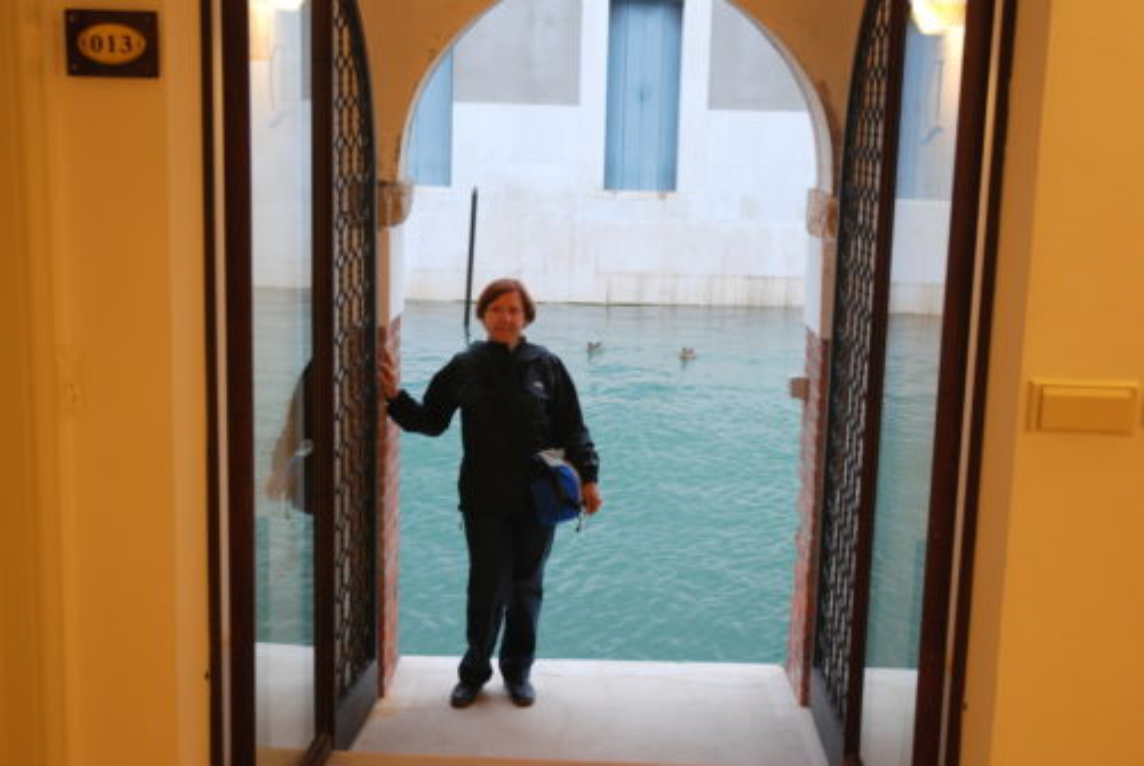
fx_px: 1480
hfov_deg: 42.3
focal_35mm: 46
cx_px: 572
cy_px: 383
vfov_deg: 29.0
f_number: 4
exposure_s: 1/30
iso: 320
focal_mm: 31
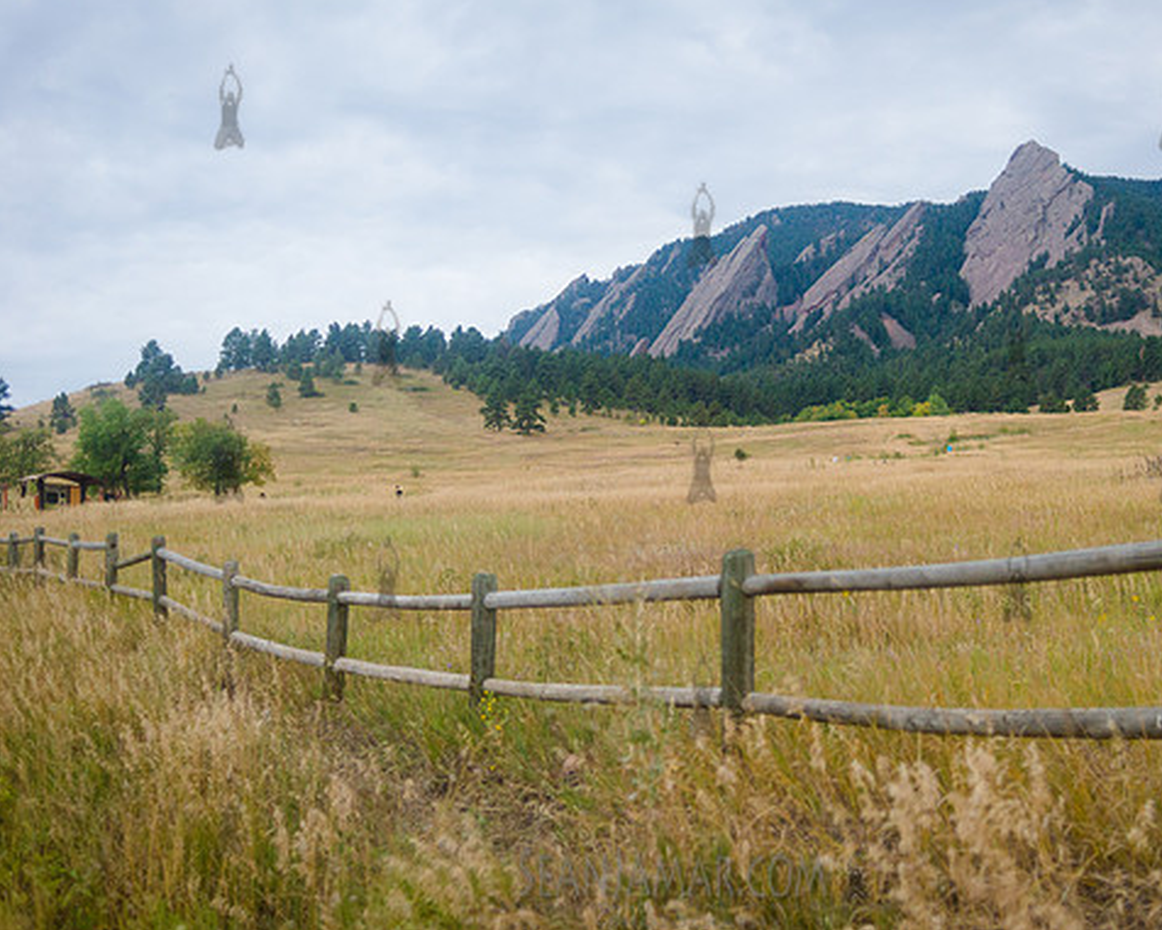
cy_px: 460
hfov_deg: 45.5
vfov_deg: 37.3
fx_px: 1376
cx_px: 701
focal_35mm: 40
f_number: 2
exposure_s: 1/125
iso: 1600
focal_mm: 35
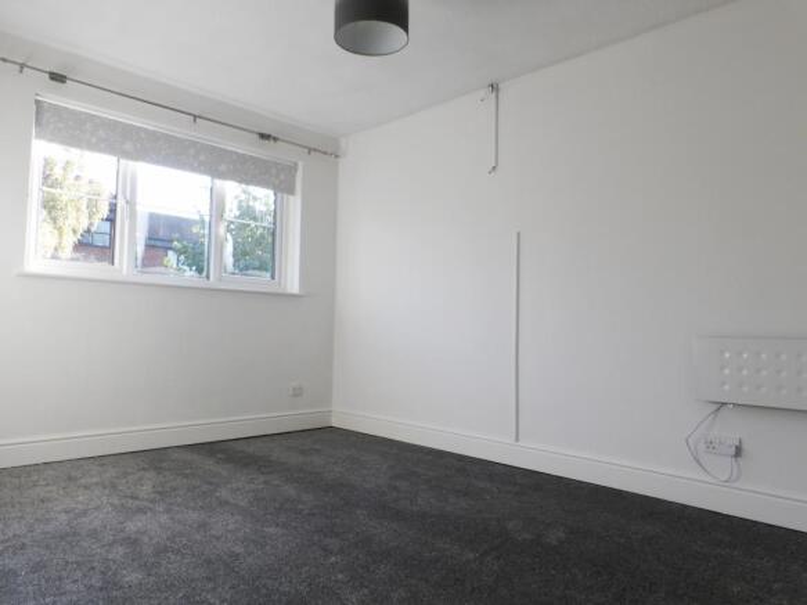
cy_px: 302
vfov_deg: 56.8
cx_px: 404
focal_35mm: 24
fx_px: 559
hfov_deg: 71.6
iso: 100
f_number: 4.1
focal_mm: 4.3
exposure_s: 1/54
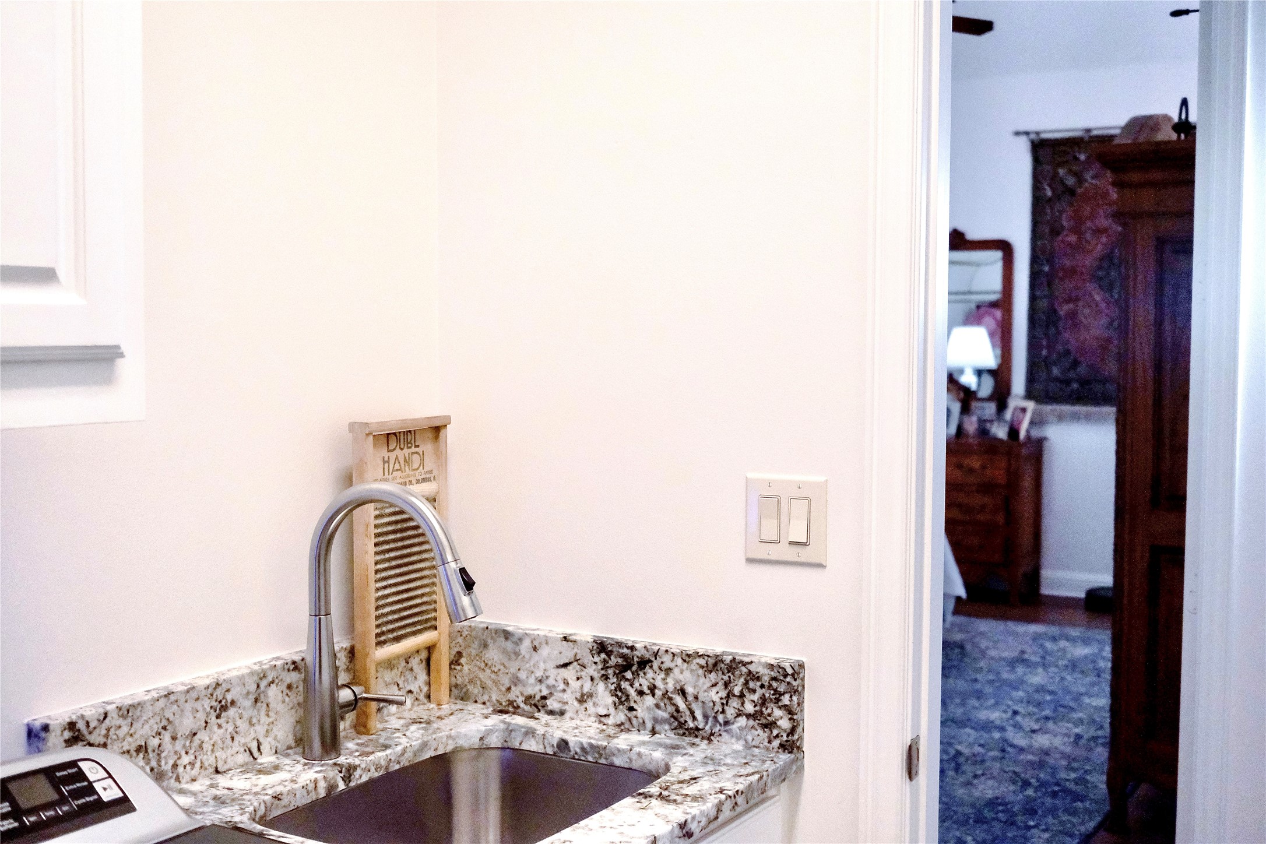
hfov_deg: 47.4
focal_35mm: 41
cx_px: 633
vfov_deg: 32.6
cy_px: 422
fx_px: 1442
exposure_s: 1/1800
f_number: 2.8
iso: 4000
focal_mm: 27
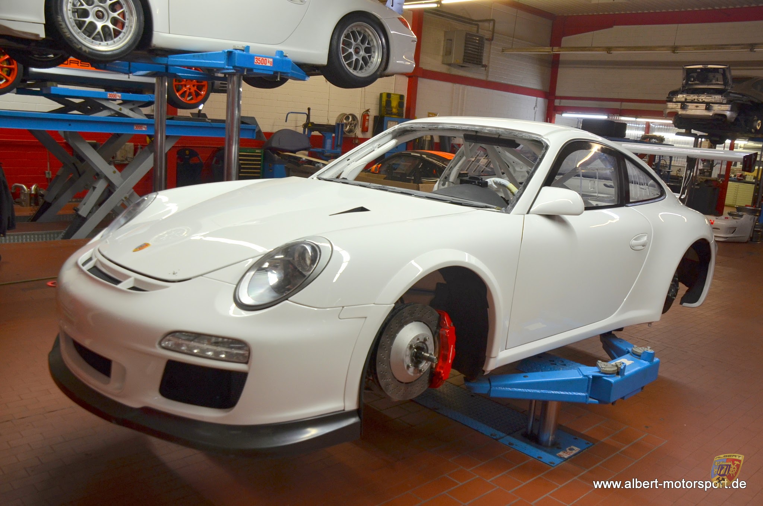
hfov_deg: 59.6
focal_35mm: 32
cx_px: 382
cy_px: 253
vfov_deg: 41.6
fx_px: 666
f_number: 4
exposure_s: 1/60
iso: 450
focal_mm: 21
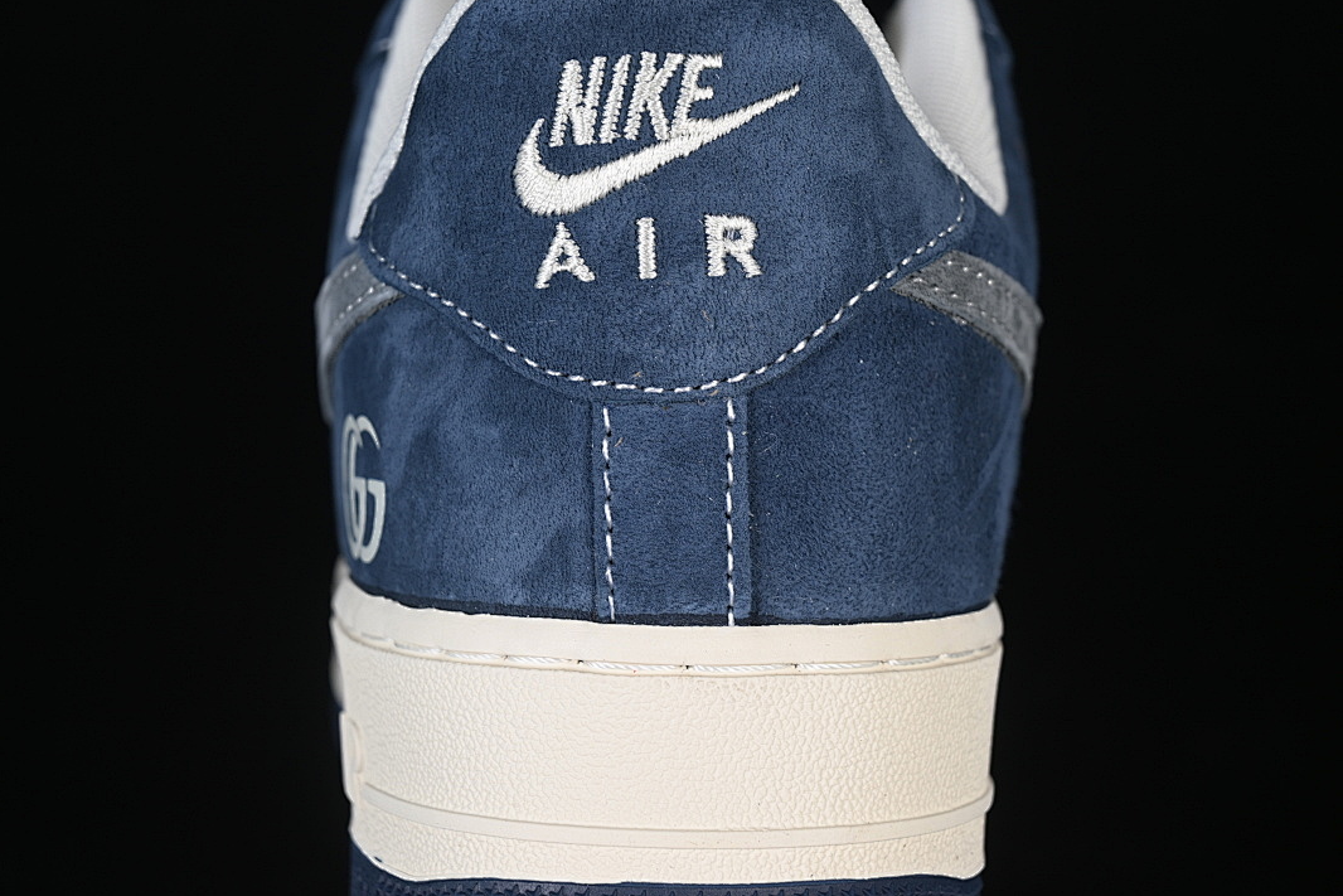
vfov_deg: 18.0
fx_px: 2835
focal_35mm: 76
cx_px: 665
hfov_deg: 26.6
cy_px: 447
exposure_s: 1/60
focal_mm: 50
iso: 160
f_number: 7.1
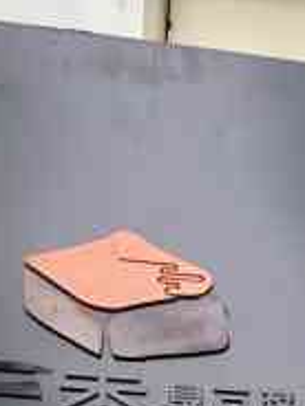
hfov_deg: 9.2
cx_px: 760
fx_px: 1668
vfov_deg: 11.3
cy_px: 1007
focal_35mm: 142
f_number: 1.8
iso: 64
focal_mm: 4
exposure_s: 1/120
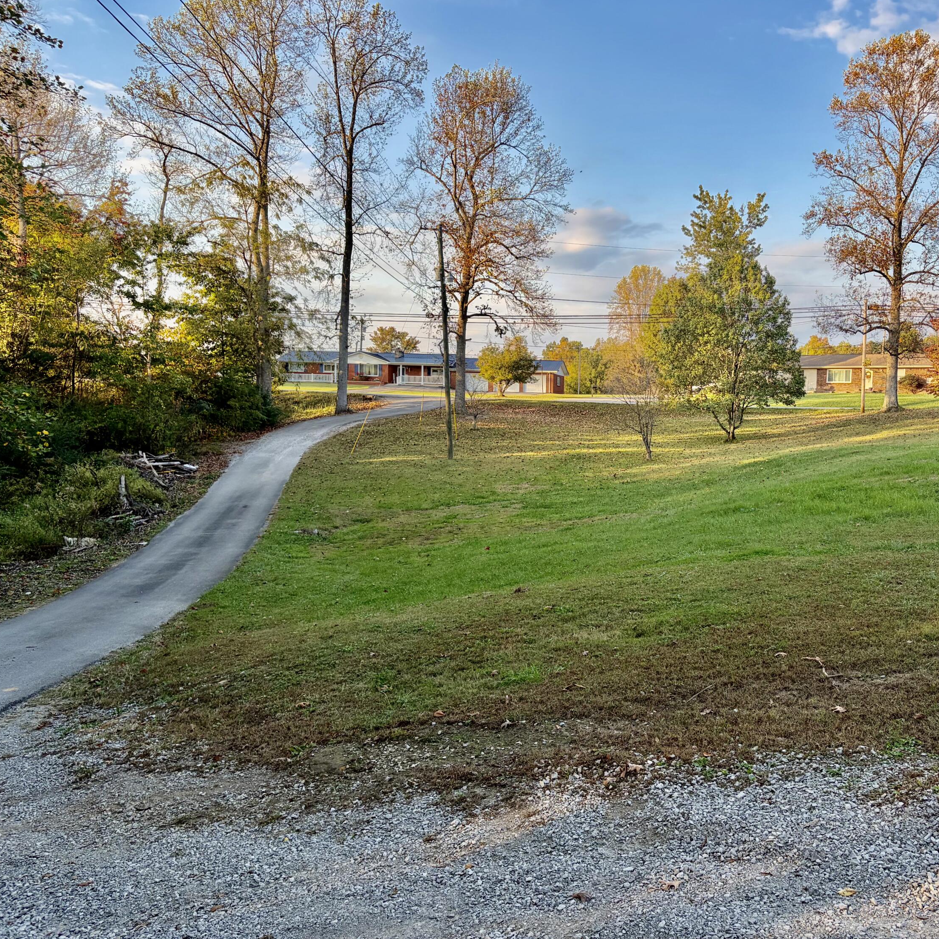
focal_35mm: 31
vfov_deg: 52.5
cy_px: 466
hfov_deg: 51.6
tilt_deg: -1.9
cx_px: 621
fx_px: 951
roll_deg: -1.9
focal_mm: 5.96
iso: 50
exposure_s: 1/716
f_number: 1.6
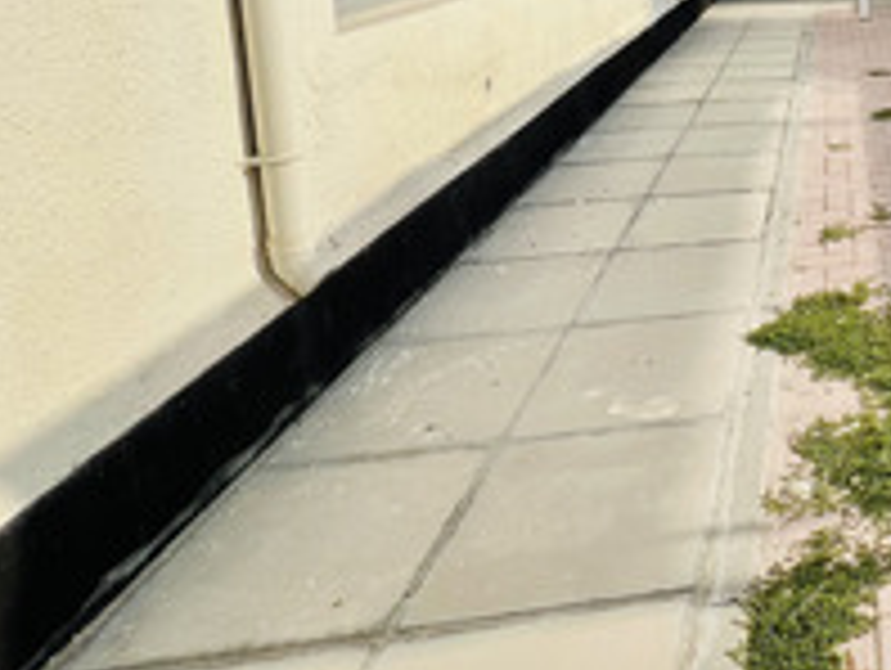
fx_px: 773
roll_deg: +2.3
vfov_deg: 40.1
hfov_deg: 44.8
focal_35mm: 30
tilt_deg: -5.7
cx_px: 988
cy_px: -25
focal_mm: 1.57
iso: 32
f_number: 1.8
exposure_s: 1/2016
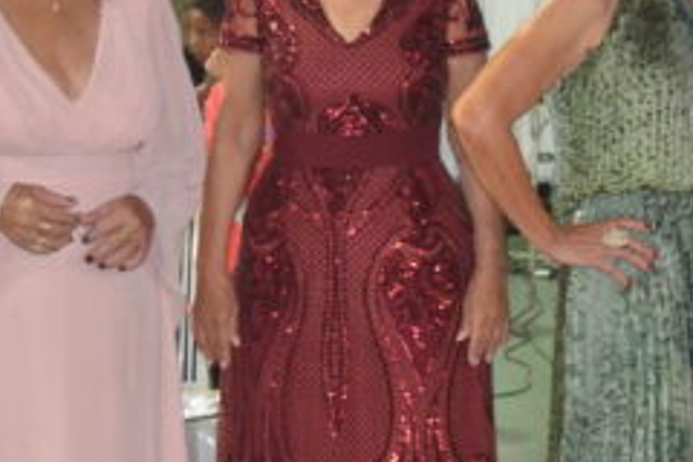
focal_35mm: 122
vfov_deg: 11.2
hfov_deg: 16.0
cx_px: 875
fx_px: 2348
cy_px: 346
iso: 2500
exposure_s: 1/60
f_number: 4
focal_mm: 26
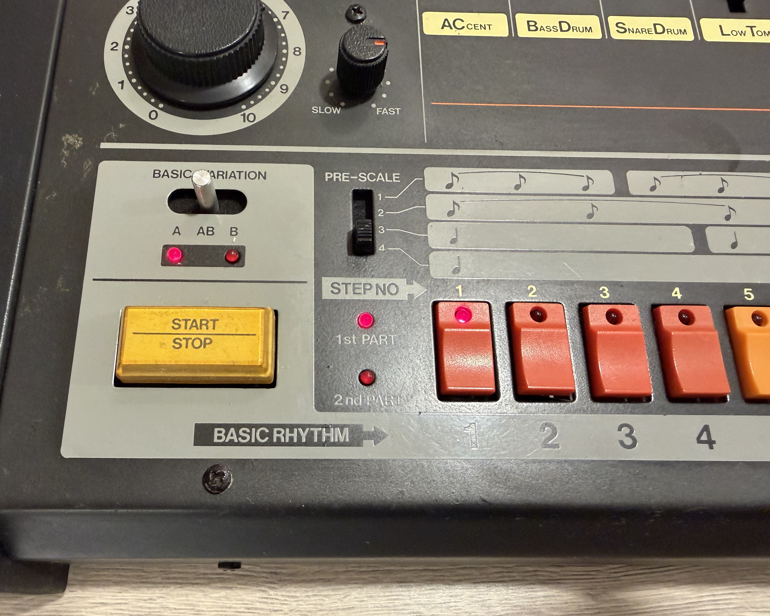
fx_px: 592
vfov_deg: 54.9
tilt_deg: -66.2
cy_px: 296
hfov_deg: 66.0
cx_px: 369
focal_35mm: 26
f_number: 2.2
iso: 400
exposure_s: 1/50
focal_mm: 2.22
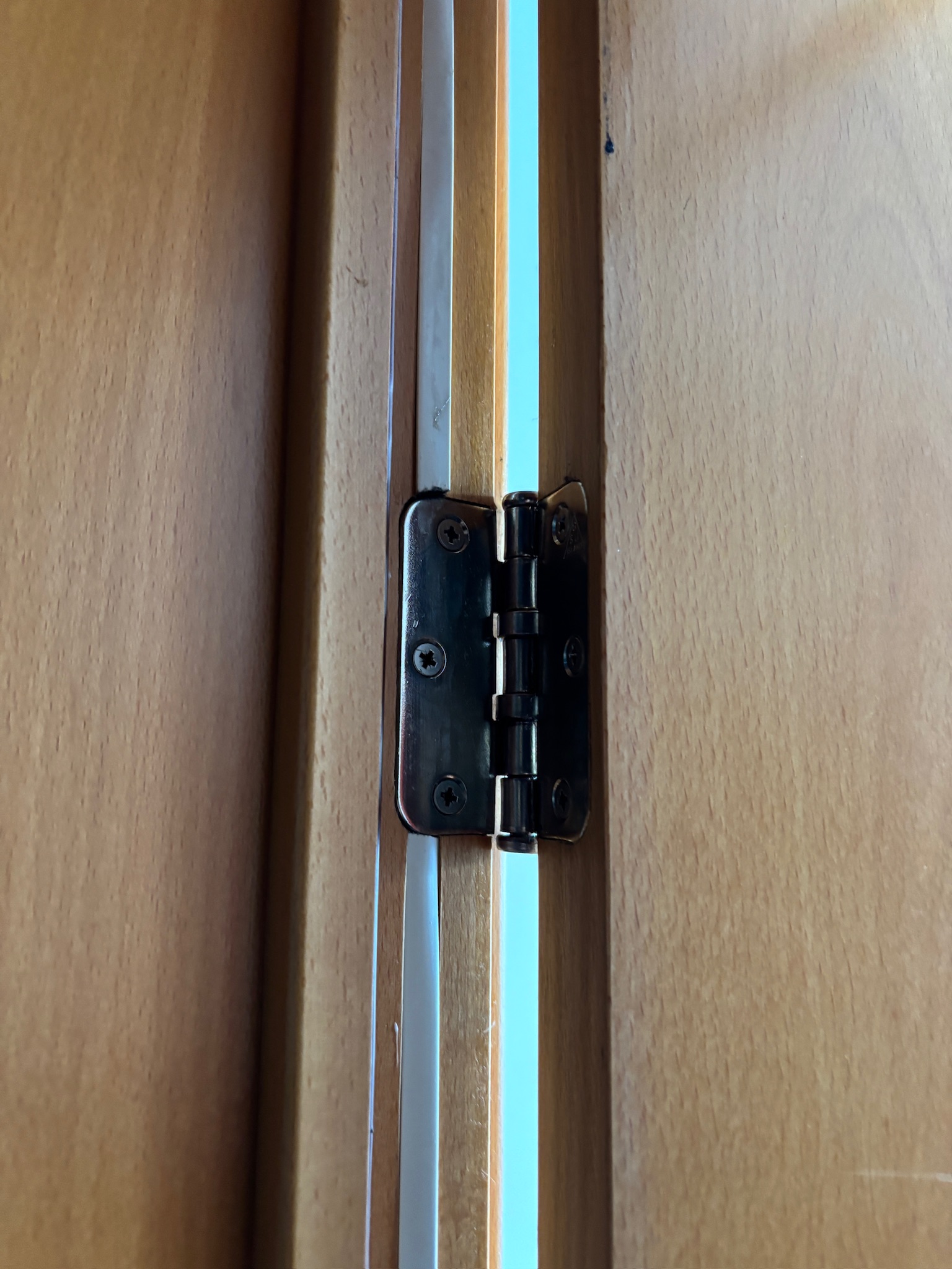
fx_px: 953
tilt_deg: +10.9
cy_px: 634
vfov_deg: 67.3
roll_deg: -0.3
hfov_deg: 53.1
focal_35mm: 26
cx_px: 476
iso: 500
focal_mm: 5.96
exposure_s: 1/60
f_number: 1.6
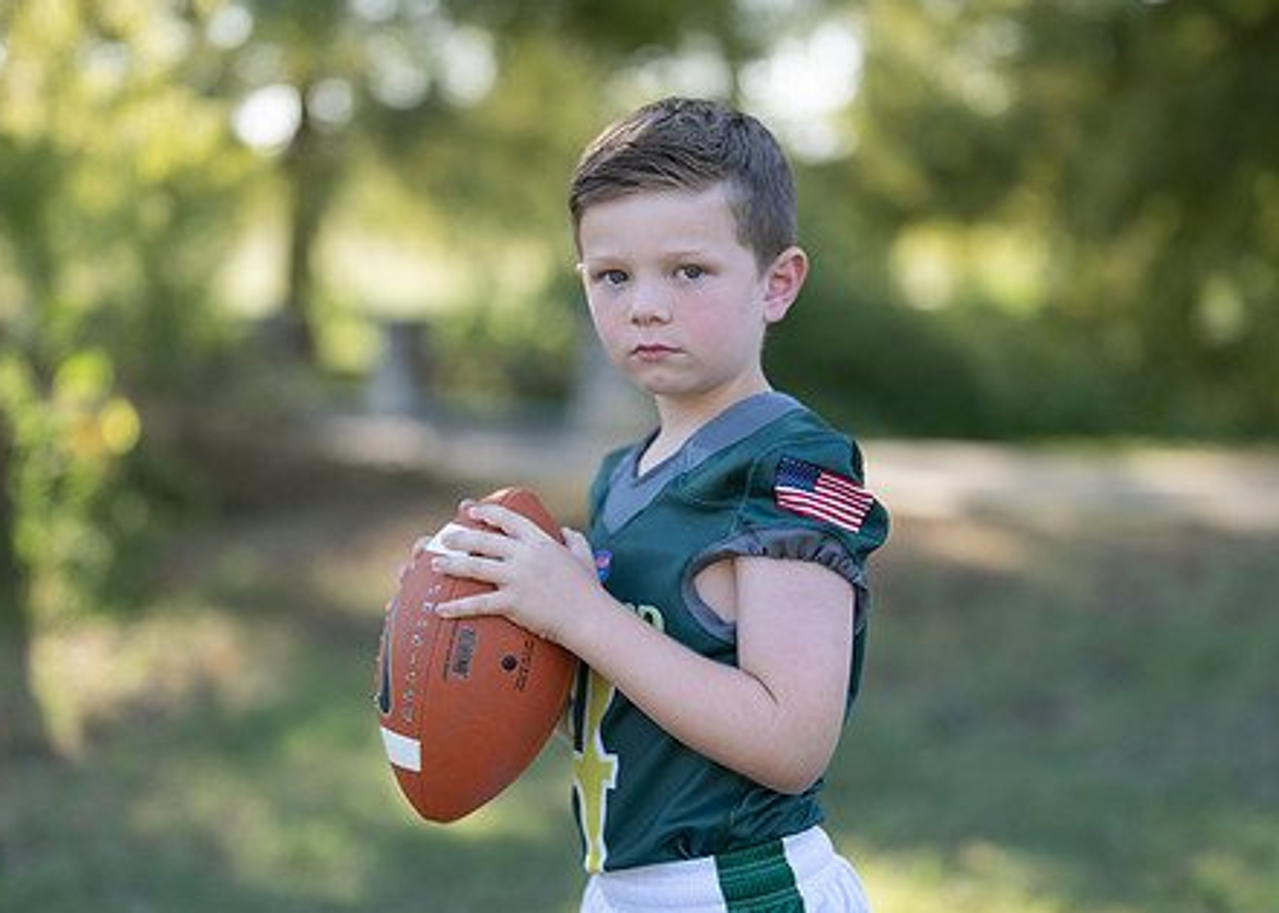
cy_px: 553
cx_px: 643
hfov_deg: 25.8
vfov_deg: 18.5
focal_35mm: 77
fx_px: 2797
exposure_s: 1/1250
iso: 100
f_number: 1.2
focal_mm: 50
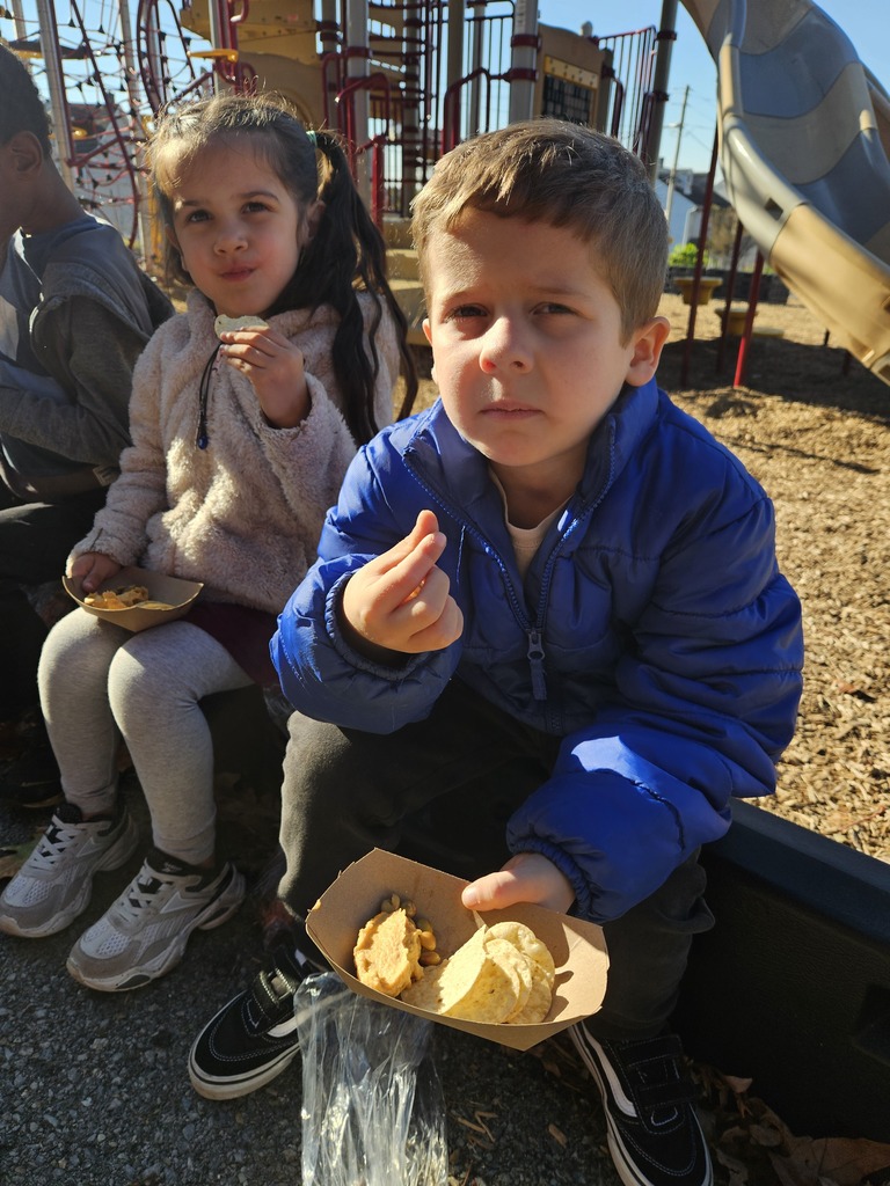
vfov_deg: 73.9
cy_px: 593
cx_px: 445
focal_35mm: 23
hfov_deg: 58.9
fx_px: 788
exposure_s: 1/904
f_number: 1.8
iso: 25
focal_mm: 5.4
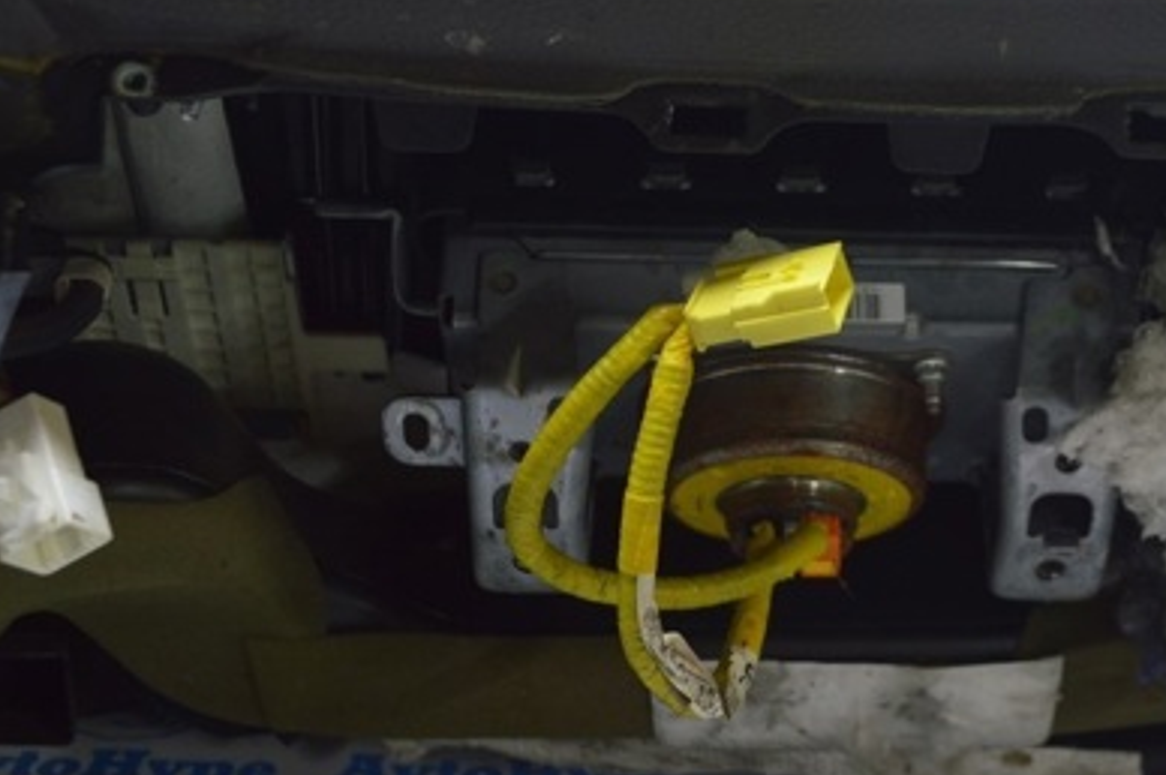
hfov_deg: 29.9
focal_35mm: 67
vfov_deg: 20.3
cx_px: 790
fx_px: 2163
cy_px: 398
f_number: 5.6
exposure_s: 1/20
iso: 400
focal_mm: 27
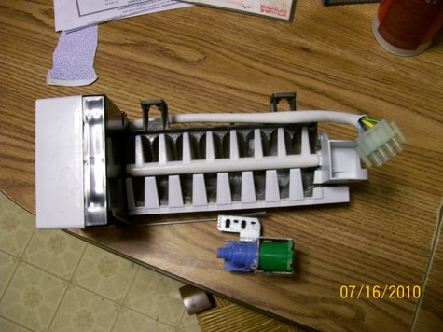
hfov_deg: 51.4
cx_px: 222
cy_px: 166
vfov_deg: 39.6
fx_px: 461
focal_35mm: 36
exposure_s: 1/9.24
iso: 160
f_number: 2.7
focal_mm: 6
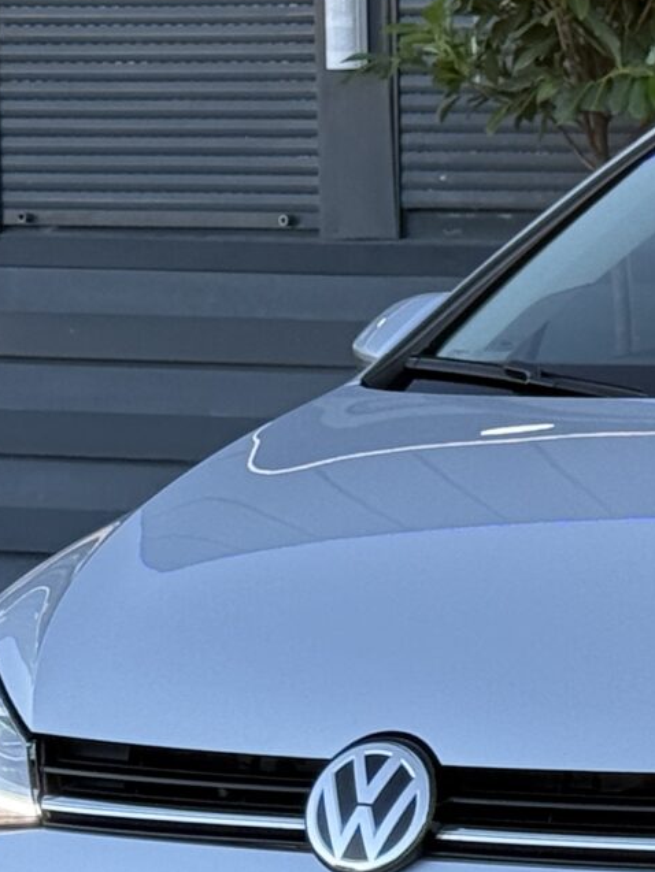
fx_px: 4868
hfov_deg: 7.5
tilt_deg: -2.2
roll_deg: +0.0
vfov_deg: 10.2
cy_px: 483
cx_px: 1100
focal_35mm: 193
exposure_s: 1/615
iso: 80
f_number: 1.78
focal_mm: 6.76
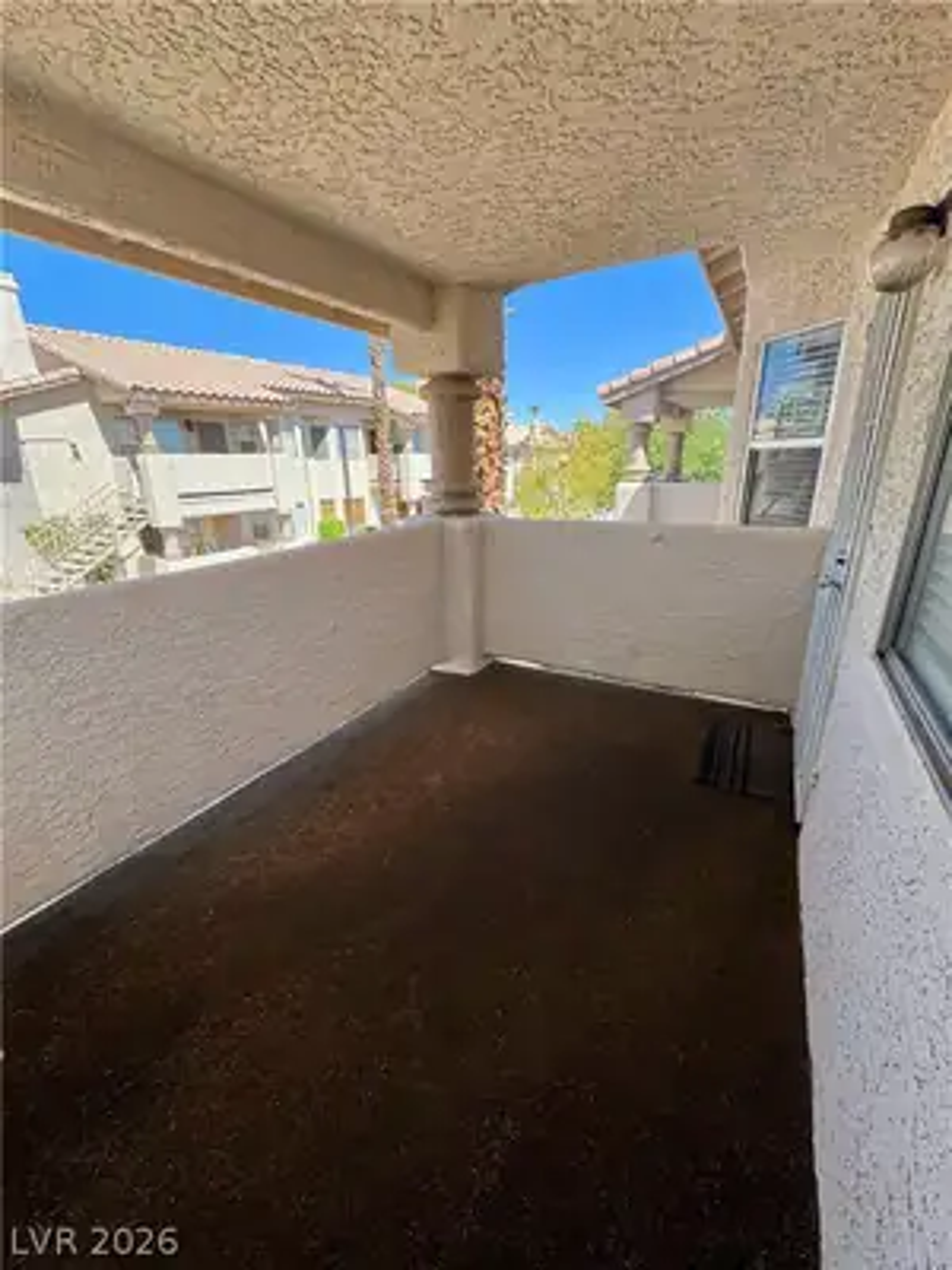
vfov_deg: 102.1
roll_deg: +1.8
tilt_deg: -19.3
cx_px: 476
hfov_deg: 85.7
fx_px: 513
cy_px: 635
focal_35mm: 14
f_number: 2.2
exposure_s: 1/423
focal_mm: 2.22
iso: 40
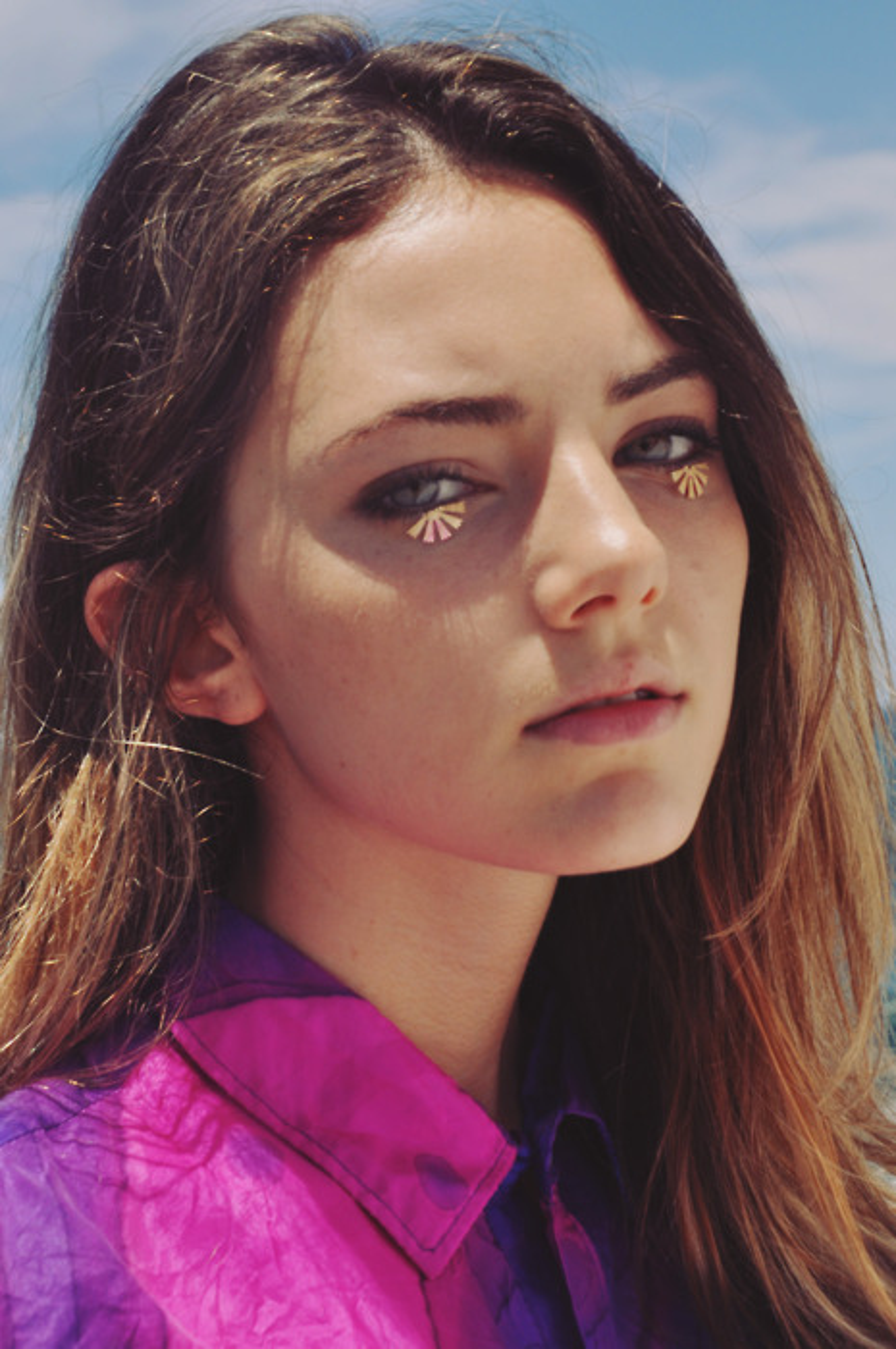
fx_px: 3705
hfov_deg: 13.8
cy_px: 674
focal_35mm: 99
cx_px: 448
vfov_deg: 20.6
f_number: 16
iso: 200
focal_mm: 66
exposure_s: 1/250
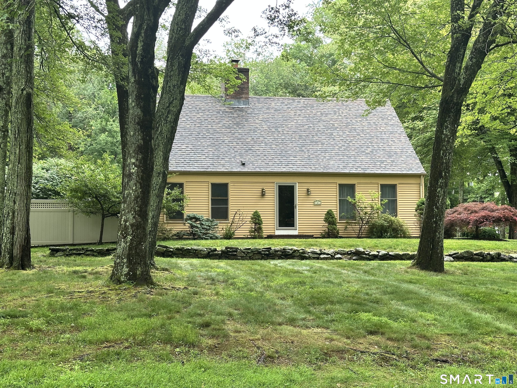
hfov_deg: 39.7
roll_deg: +0.6
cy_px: 194
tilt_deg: +3.2
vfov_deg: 30.3
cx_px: 258
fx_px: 717
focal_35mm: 48
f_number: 1.78
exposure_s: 1/196
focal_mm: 6.86
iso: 50
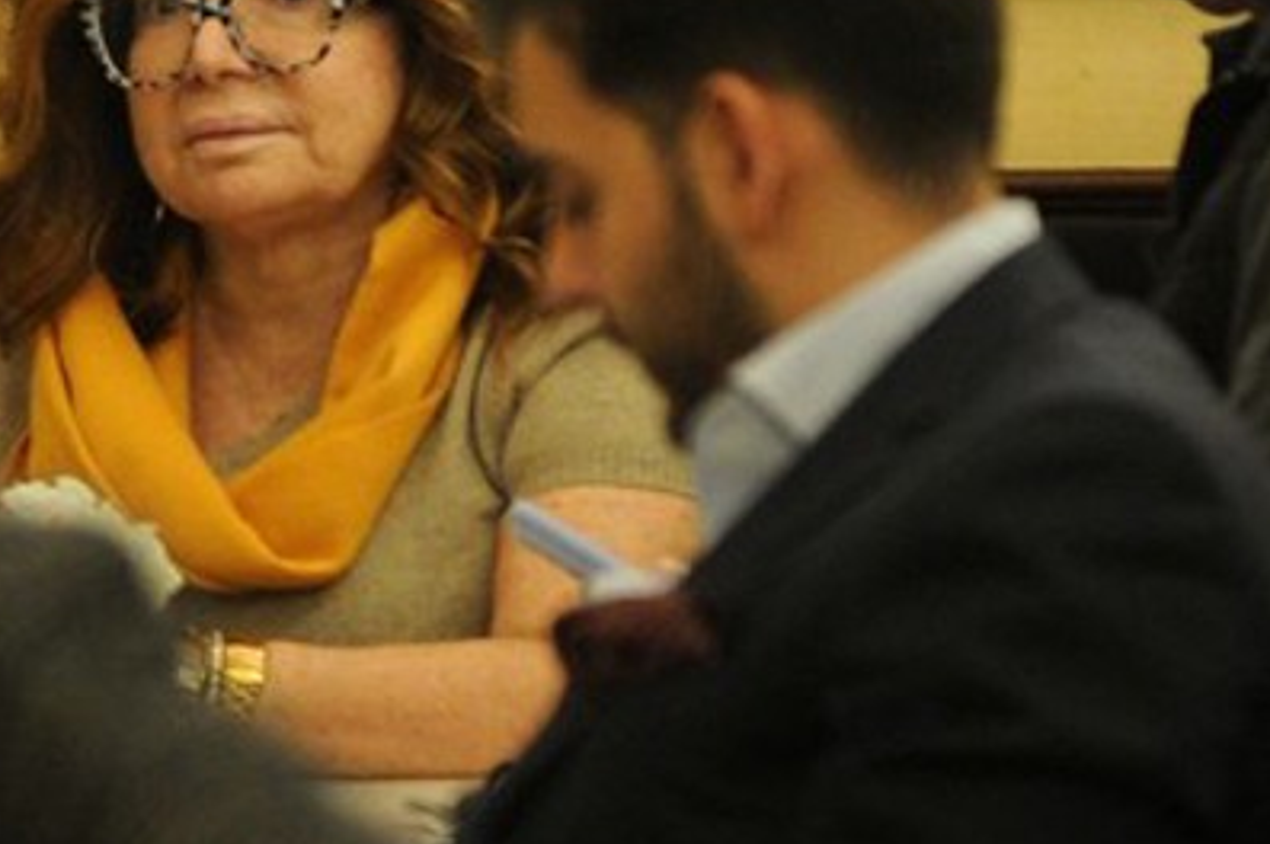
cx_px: 285
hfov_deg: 5.9
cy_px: 229
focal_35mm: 348
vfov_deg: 3.9
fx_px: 12266
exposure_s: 1/250
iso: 3200
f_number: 2.8
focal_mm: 200
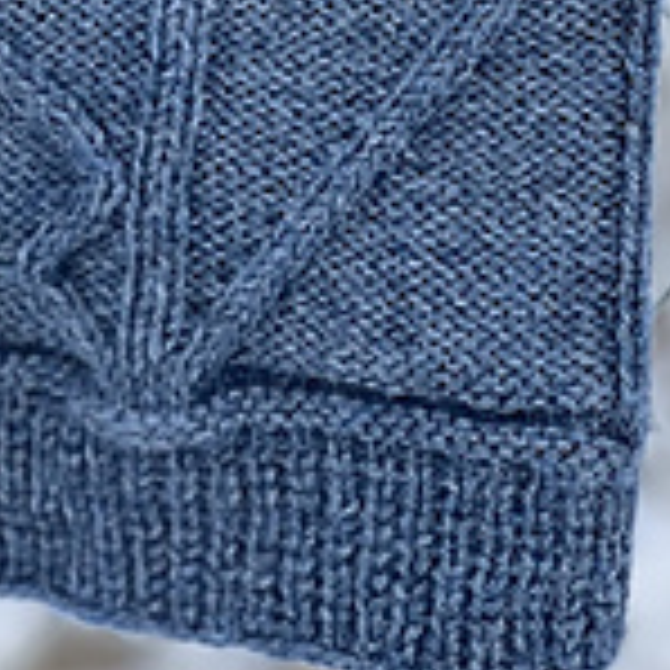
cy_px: -657
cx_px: 121
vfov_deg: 5.8
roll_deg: +0.9
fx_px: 6416
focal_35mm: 293
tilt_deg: -14.0
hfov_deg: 6.0
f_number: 2.8
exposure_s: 1/121
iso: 25
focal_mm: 9
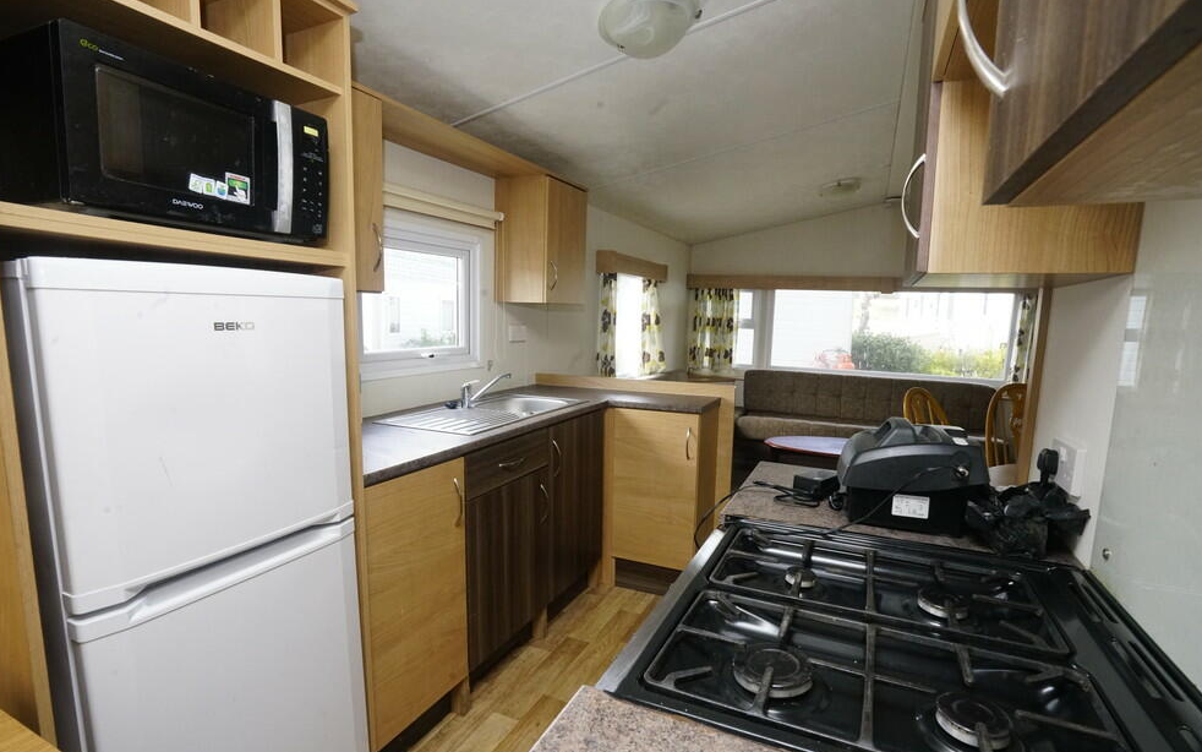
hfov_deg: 94.4
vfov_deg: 68.0
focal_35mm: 17
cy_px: 395
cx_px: 597
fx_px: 557
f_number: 14
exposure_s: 1/60
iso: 3200
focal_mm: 16
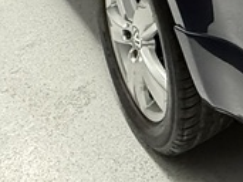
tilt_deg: -11.4
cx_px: 375
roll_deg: -0.1
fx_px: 589
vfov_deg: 13.8
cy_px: -223
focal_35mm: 84
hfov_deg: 19.8
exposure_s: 1/50
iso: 640
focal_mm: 2.22
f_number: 2.2
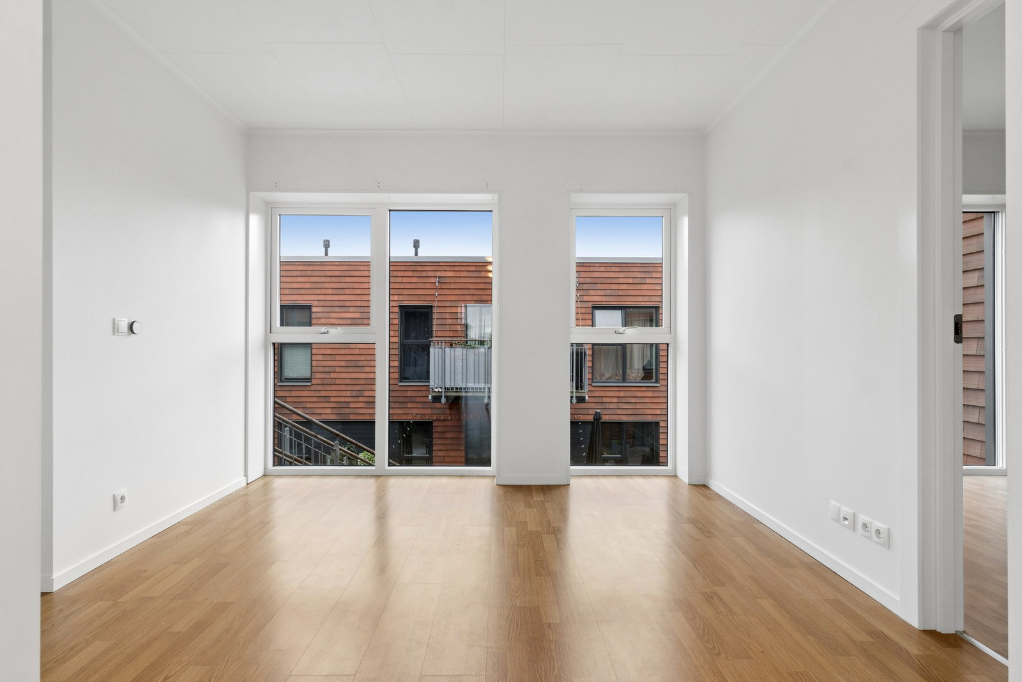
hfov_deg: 90.0
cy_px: 341
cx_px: 511
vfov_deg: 67.4
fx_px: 511
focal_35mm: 18
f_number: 8
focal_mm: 12
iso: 200
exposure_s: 1/30
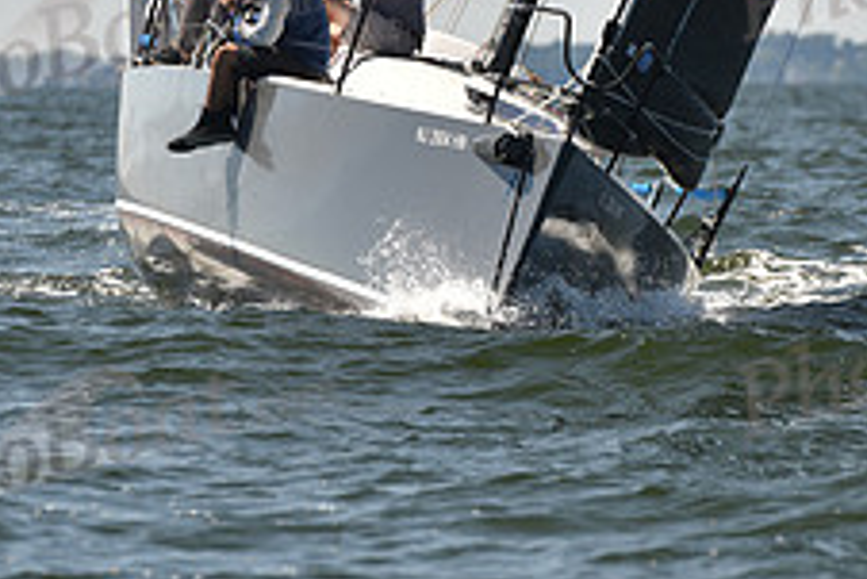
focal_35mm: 513
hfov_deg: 4.0
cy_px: 194
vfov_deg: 2.7
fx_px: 12362
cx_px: 541
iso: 250
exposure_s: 1/800
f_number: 4.5
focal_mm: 200
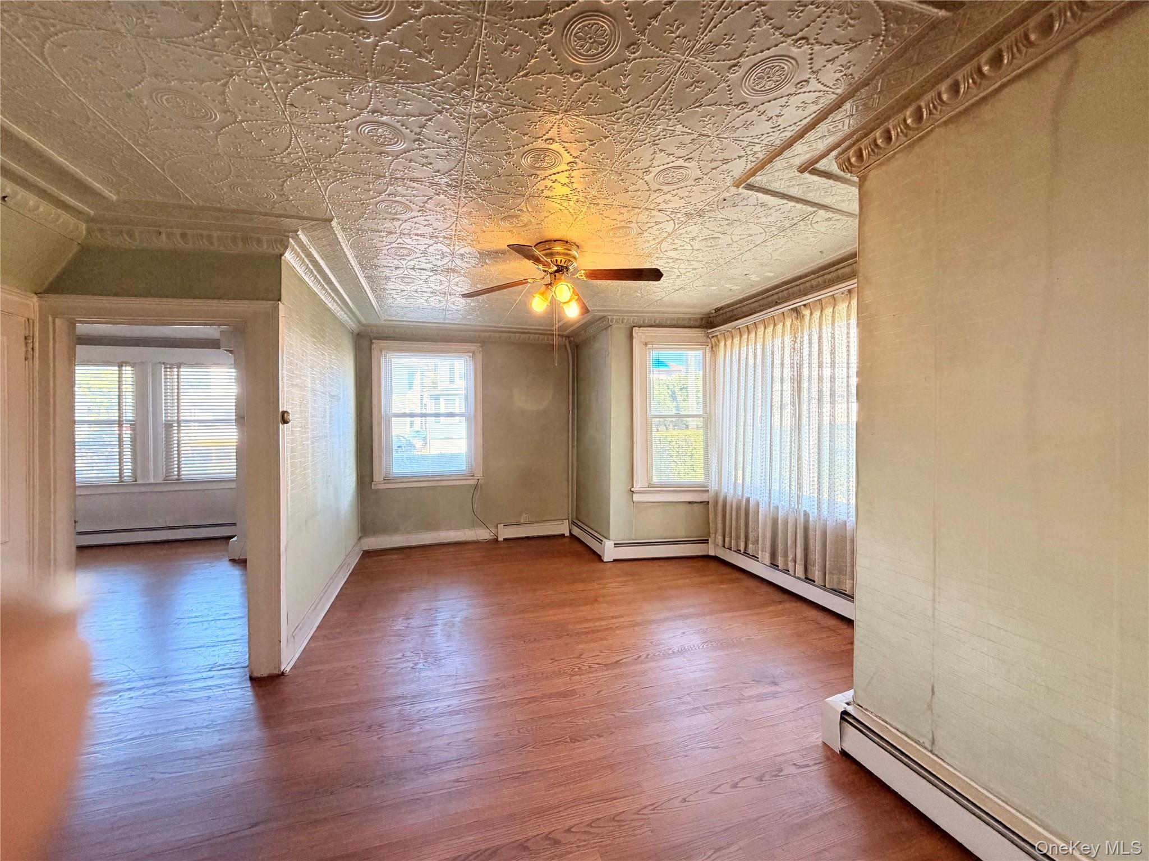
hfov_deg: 102.1
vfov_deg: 85.7
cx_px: 574
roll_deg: +0.8
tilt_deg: -0.9
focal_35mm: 14
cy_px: 430
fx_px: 465
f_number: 2.2
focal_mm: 2.22
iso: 320
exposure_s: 1/120
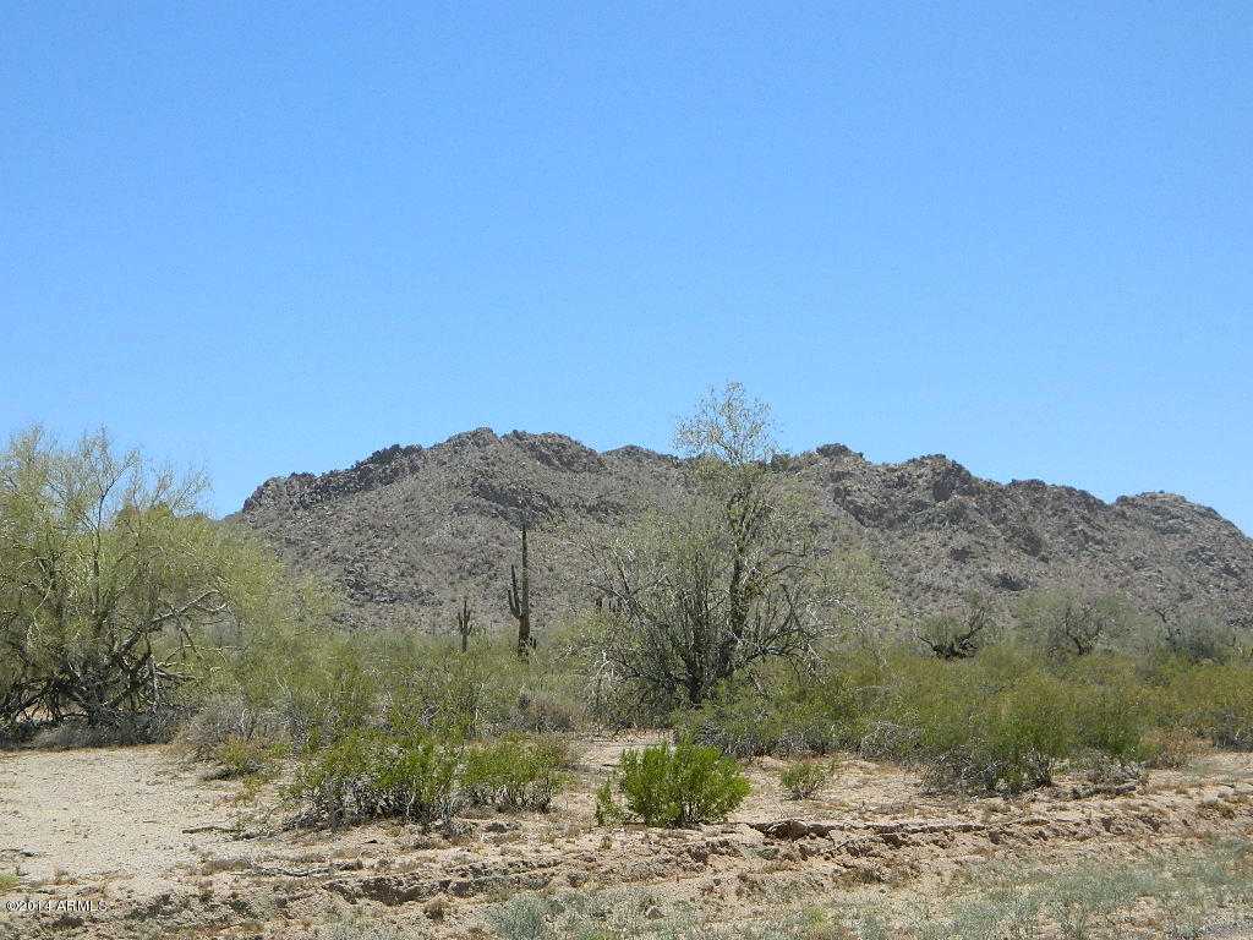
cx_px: 626
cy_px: 470
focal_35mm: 47
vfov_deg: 30.9
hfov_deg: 40.4
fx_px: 1701
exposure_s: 1/200
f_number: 10.2
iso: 110
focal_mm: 8.4
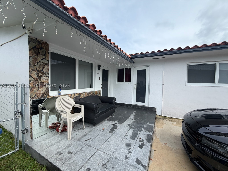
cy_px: 86
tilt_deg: -1.6
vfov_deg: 85.7
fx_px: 92
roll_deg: -0.1
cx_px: 114
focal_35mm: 14
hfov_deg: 102.1
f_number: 2.2
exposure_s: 1/770
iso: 32
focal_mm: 2.22
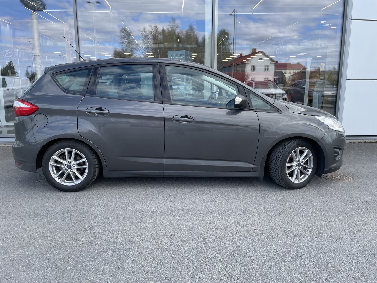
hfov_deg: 67.3
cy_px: 142
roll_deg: +1.3
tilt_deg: -10.5
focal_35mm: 26
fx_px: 283
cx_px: 188
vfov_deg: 53.1
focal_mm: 4.2
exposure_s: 1/831
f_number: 1.6
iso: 32
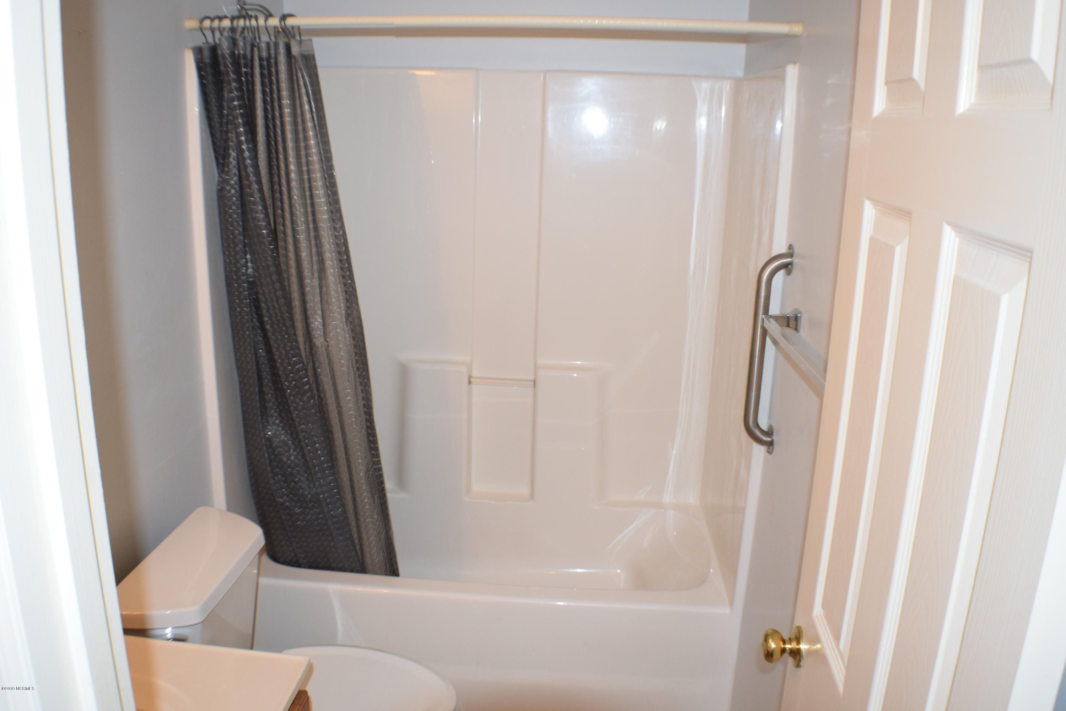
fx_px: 1110
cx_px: 533
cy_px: 356
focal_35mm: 38
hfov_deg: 51.3
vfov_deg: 35.5
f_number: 4
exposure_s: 1/60
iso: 800
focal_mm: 25
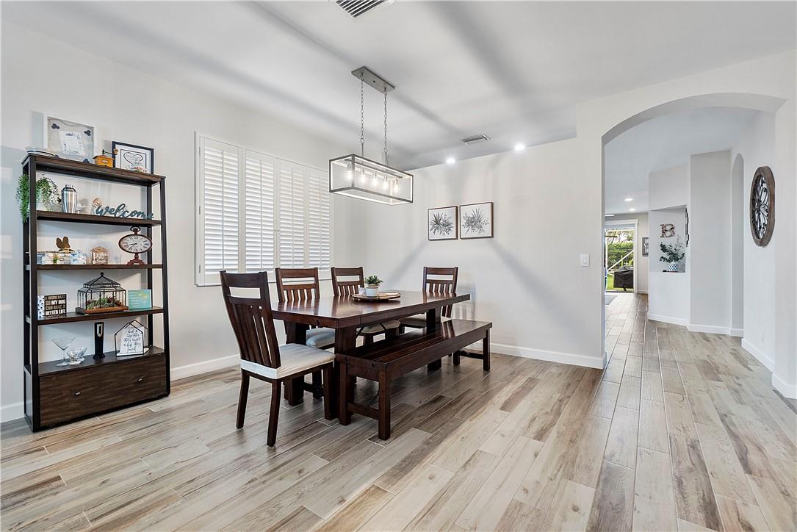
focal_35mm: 15
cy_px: 266
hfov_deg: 100.4
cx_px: 398
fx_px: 332
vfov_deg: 77.4
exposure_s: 1/6
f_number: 8
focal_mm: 10
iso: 250
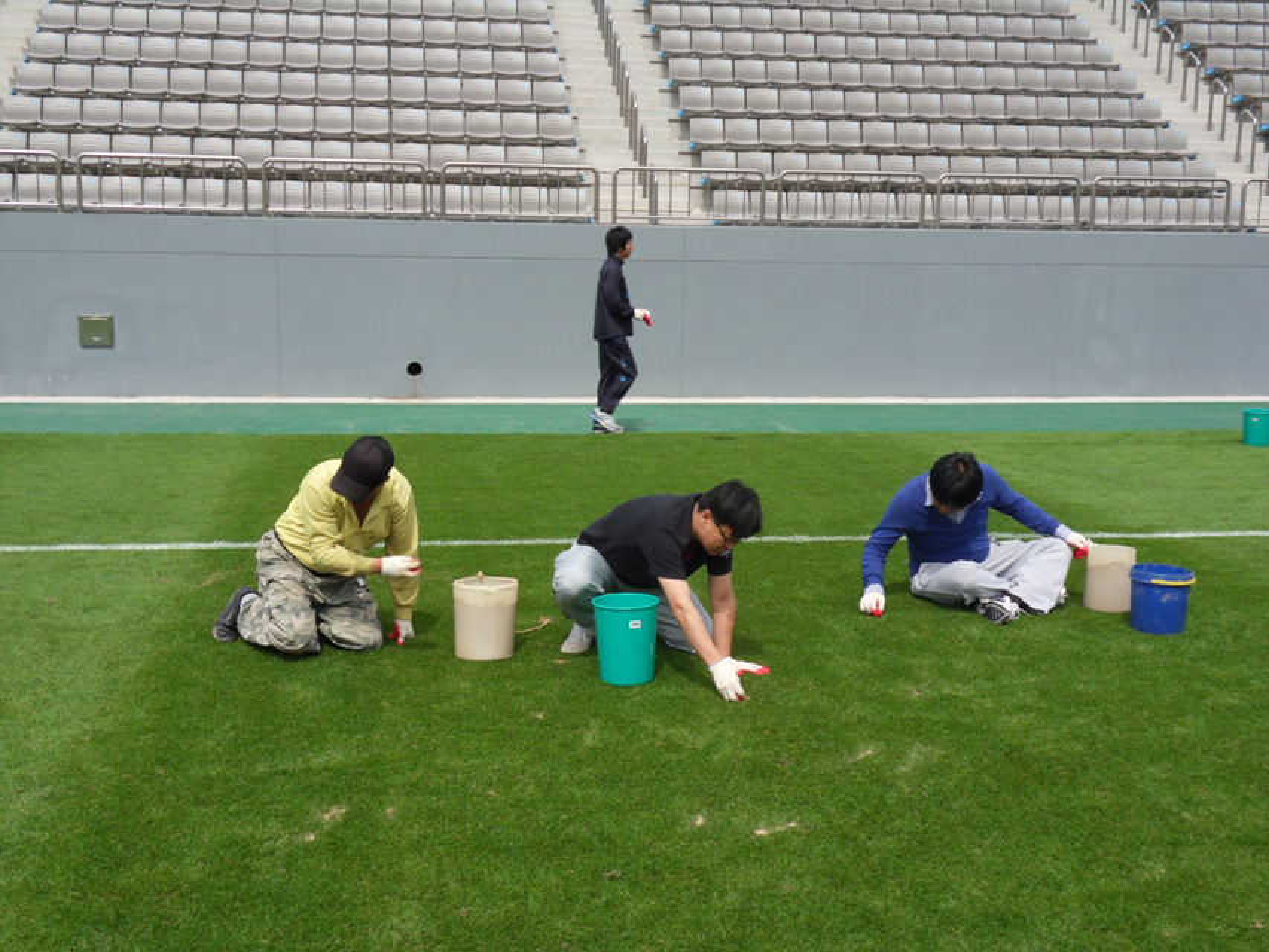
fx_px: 1650
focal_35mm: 45
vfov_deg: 32.2
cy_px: 476
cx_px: 634
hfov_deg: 42.1
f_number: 9.3
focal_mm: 7.9
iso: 80
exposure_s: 1/125
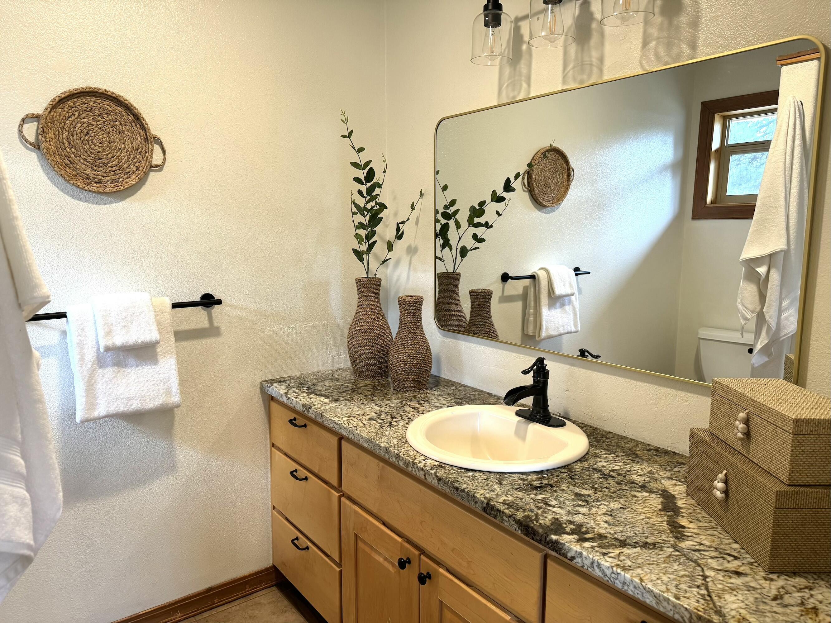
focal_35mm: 24
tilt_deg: -8.5
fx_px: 576
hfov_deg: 71.6
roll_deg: -0.3
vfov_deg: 56.8
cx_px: 416
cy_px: 312
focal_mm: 6.76
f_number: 1.78
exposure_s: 1/120
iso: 200
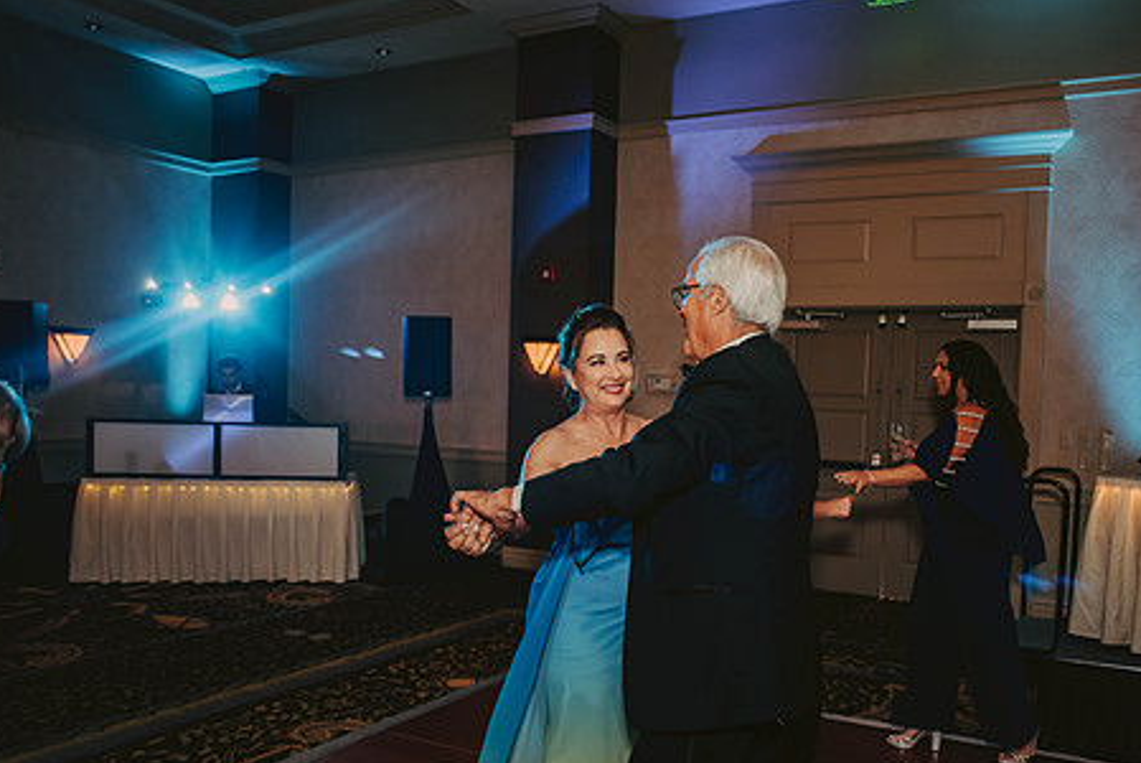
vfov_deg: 42.3
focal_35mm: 31
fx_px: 983
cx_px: 638
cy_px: 444
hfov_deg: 60.1
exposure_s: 1/125
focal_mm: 24
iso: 800
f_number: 2.8
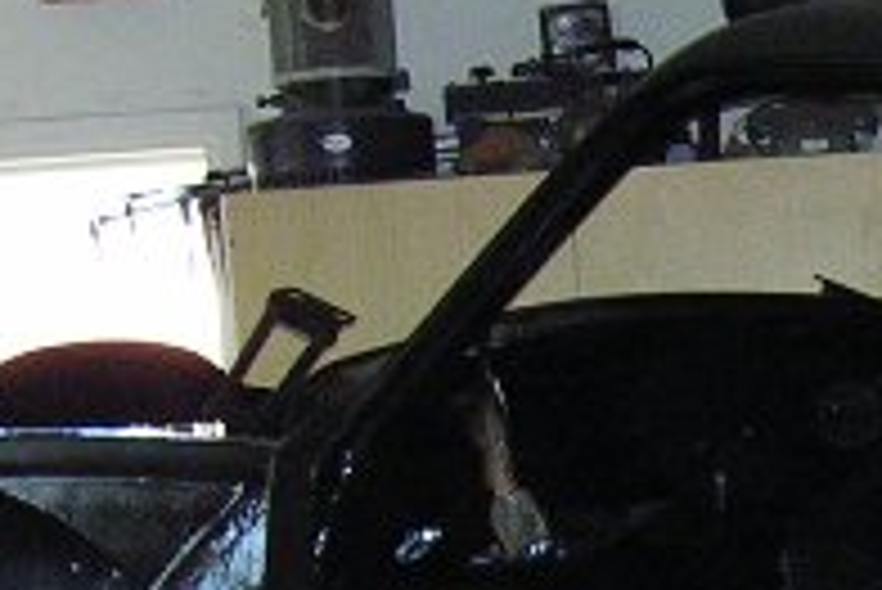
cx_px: 1386
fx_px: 3947
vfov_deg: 8.3
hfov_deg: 12.1
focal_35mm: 161
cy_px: 1036
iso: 148
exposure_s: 1/60.1
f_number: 2.8
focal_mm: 5.8
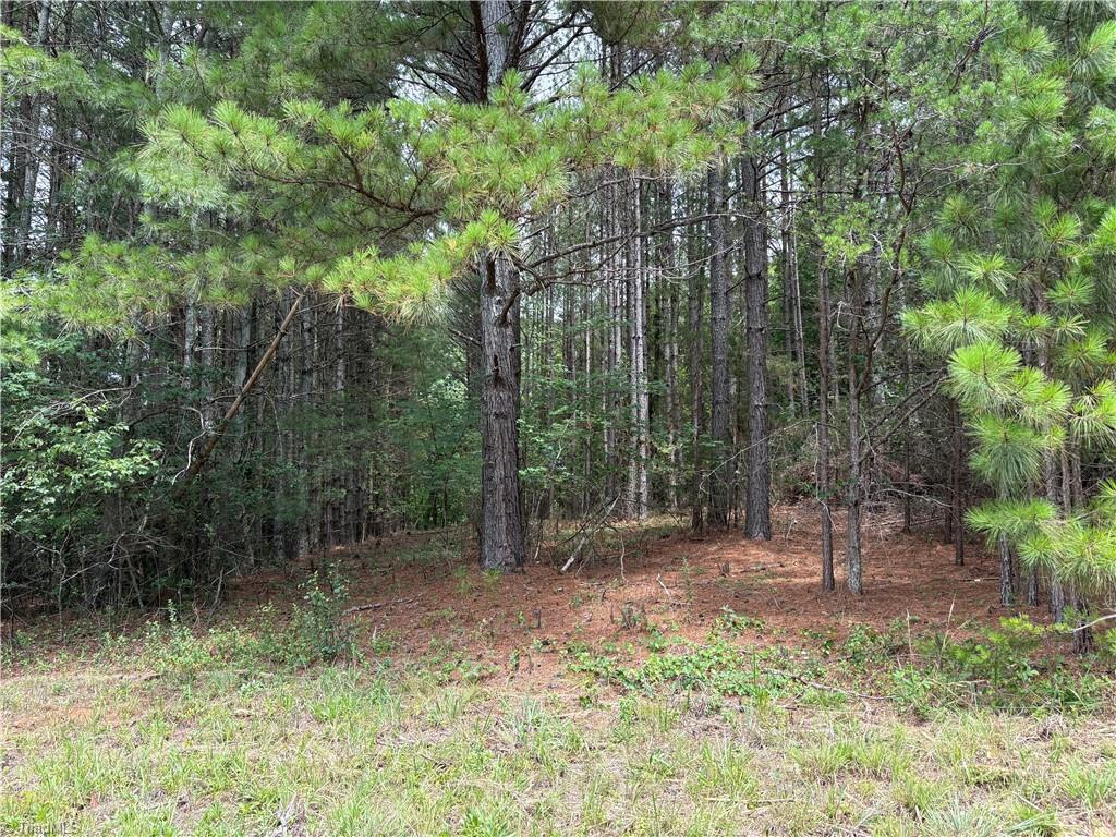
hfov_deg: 67.3
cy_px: 418
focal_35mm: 26
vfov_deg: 53.1
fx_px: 838
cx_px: 558
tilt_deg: +9.3
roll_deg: +0.2
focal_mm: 5.96
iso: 50
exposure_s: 1/447
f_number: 1.6
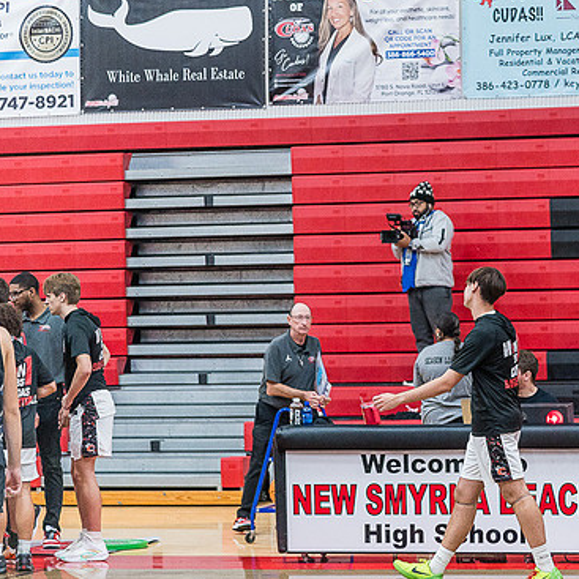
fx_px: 3047
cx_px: 435
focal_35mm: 161
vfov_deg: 10.9
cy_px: 298
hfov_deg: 10.8
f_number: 4
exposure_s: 1/320
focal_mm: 120
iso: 5000
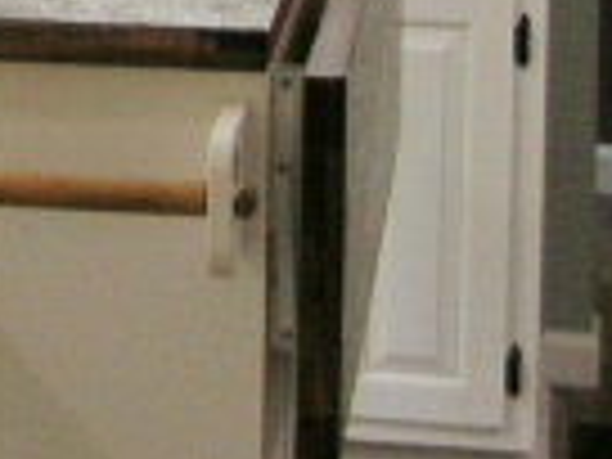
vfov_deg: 6.9
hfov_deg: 9.1
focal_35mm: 206
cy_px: -486
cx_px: -544
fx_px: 3642
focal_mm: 6.9
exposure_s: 1/41.2
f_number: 2.8
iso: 50
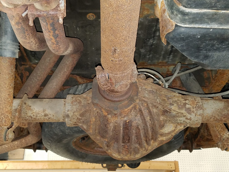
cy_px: 86
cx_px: 114
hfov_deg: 67.3
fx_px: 172
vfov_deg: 53.1
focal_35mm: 26
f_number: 1.7
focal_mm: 4.2
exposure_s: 1/10
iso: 160
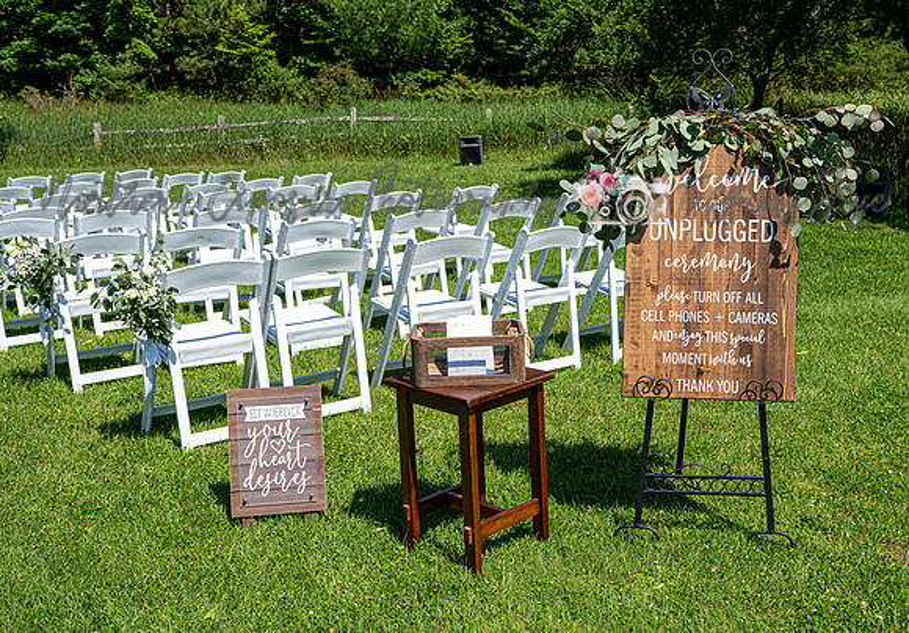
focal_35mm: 40
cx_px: 529
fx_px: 1012
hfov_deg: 48.2
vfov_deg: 34.7
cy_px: 351
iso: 100
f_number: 7.1
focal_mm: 34.5
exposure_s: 1/400
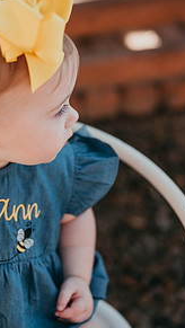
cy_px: 140
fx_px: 636
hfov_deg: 16.2
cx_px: -6
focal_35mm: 73
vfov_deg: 28.9
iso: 64
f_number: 1.6
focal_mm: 35
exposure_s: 1/1600
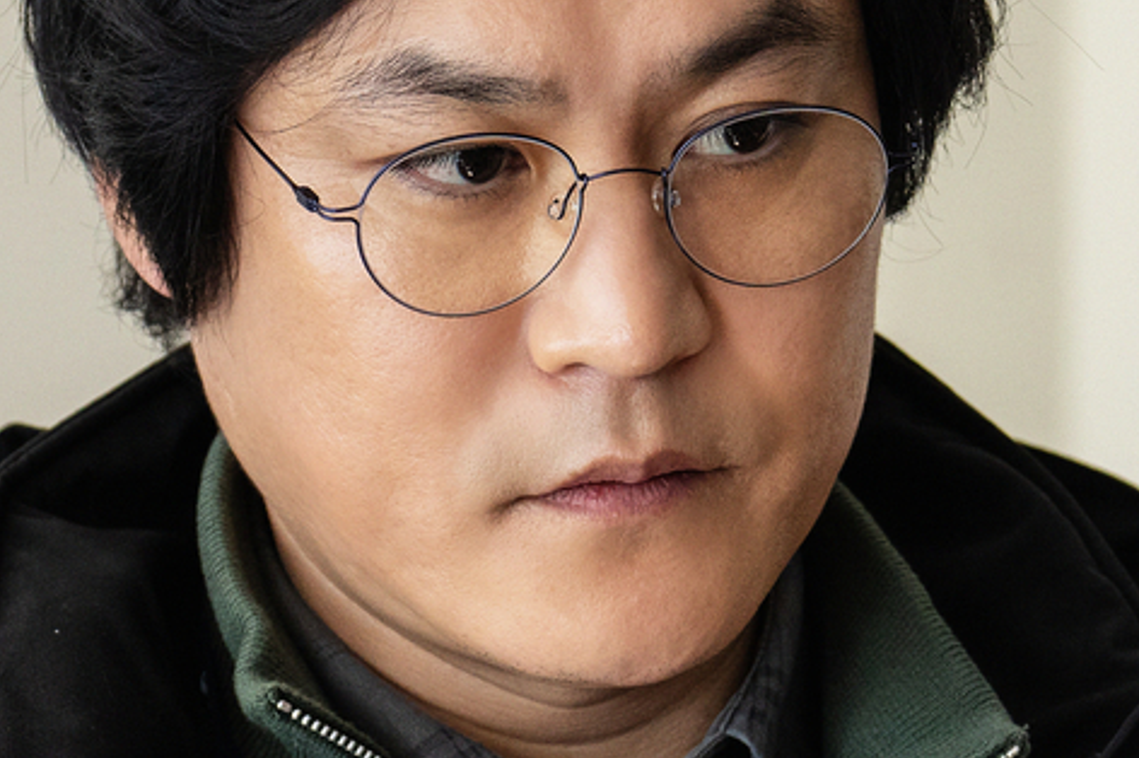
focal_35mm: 304
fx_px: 9611
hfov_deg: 6.8
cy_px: 955
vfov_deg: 4.5
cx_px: 709
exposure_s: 1/200
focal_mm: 70
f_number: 4
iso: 800
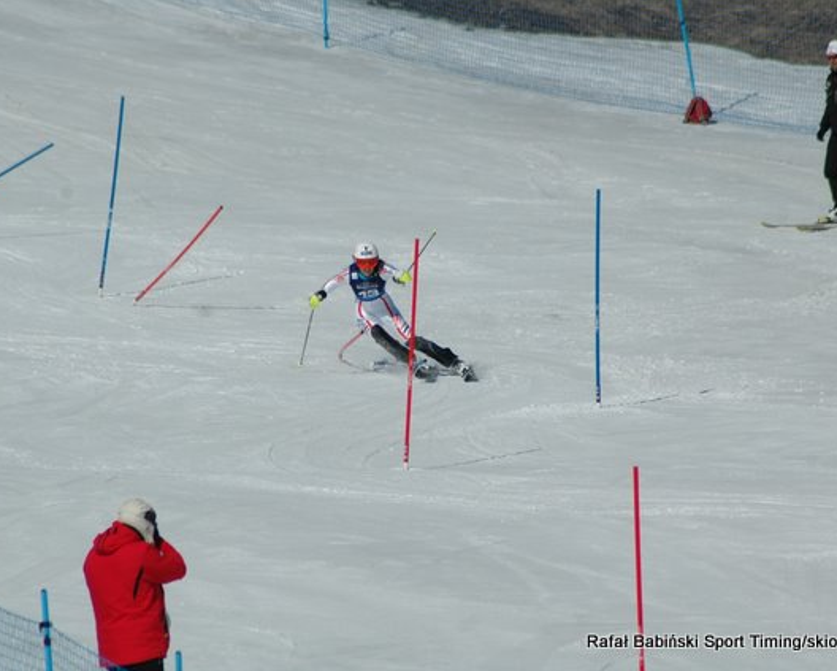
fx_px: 12665
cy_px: 336
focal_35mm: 511
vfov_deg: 3.0
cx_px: 412
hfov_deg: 3.8
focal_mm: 300
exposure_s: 1/2500
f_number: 6.3
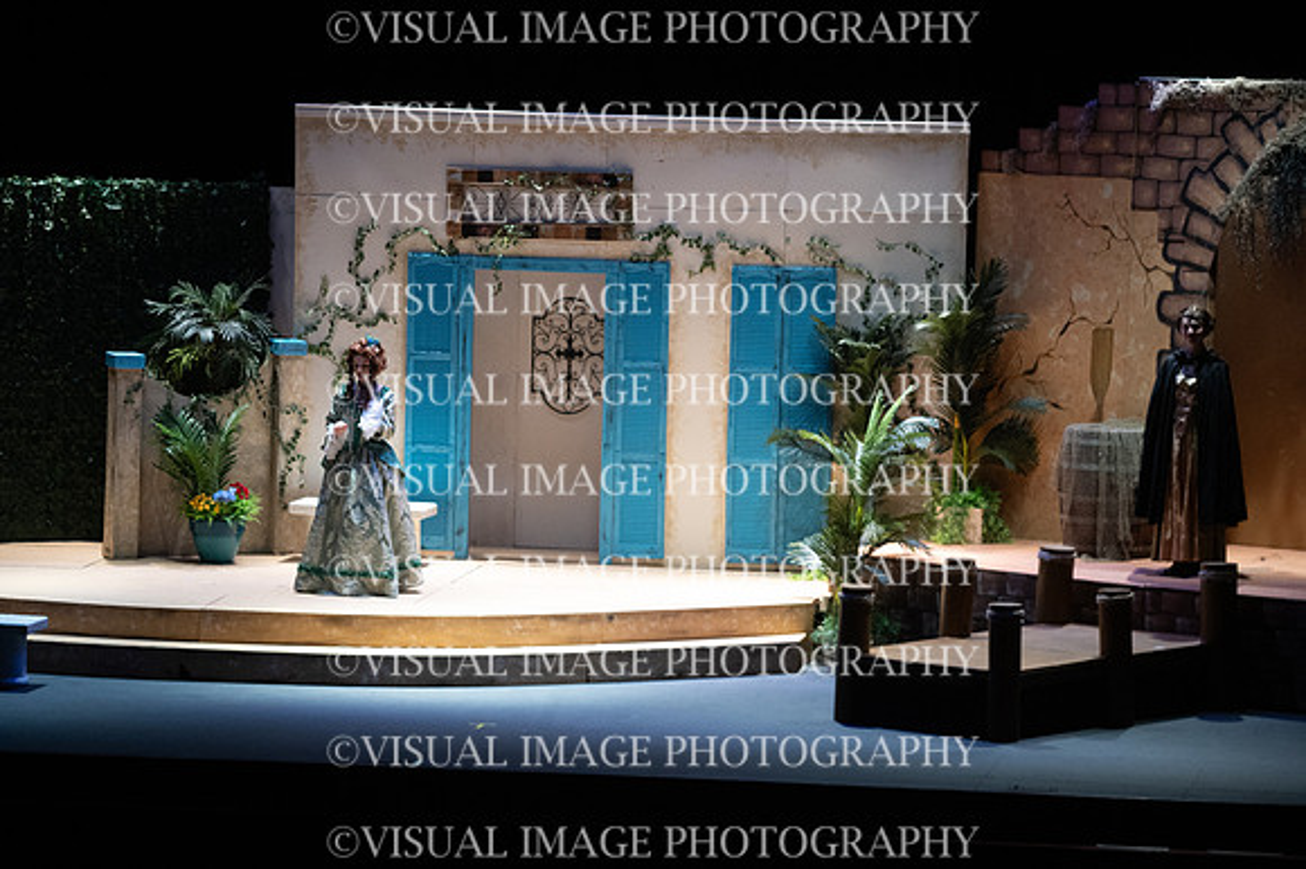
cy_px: 434
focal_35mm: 165
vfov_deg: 8.3
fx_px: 5982
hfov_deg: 12.5
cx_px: 653
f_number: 6.3
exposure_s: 1/160
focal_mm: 165
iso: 7200
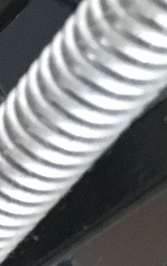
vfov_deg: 10.8
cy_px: 344
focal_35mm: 190
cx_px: -335
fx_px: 1382
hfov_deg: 6.3
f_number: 2.2
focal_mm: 4.15
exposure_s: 1/17
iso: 320
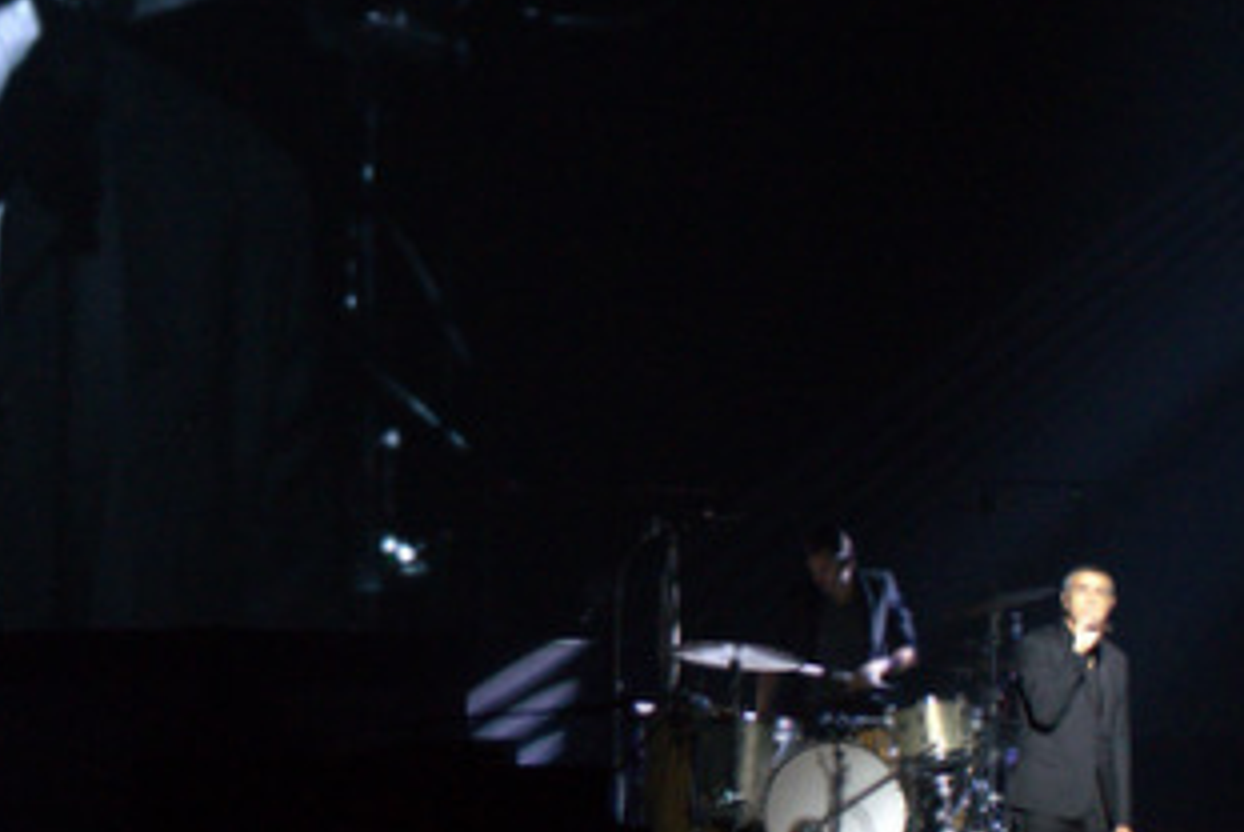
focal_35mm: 243
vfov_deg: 5.7
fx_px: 8405
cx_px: 36
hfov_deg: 8.4
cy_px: 226
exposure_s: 1/60
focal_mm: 70
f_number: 2.8
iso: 720
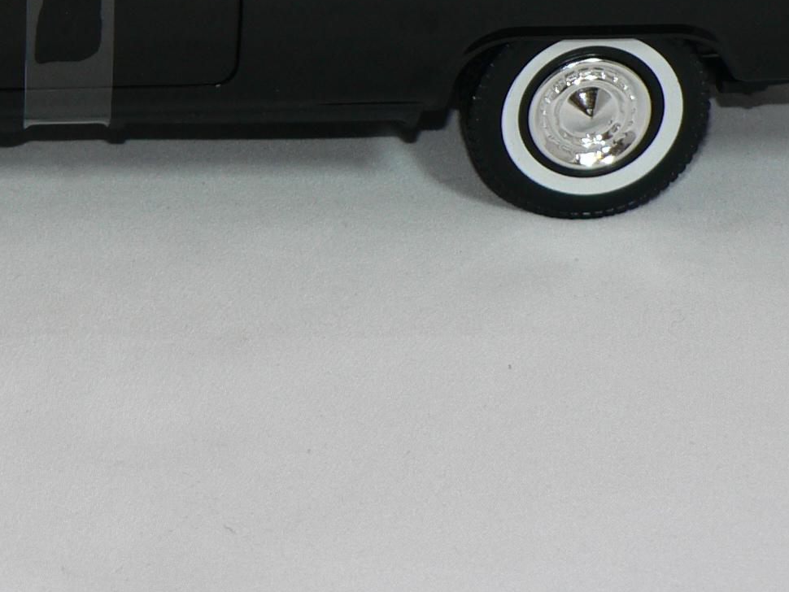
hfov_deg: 12.8
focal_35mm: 153
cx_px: 117
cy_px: -76
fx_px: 3488
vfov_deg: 9.6
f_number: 3.2
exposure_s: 1/60
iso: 80
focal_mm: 9.6
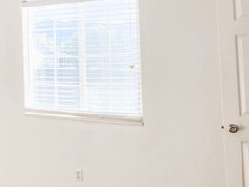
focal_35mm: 62
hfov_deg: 28.4
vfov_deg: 23.3
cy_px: 41
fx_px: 446
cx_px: -25
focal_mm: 4.25
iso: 32
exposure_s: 1/250
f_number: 1.8
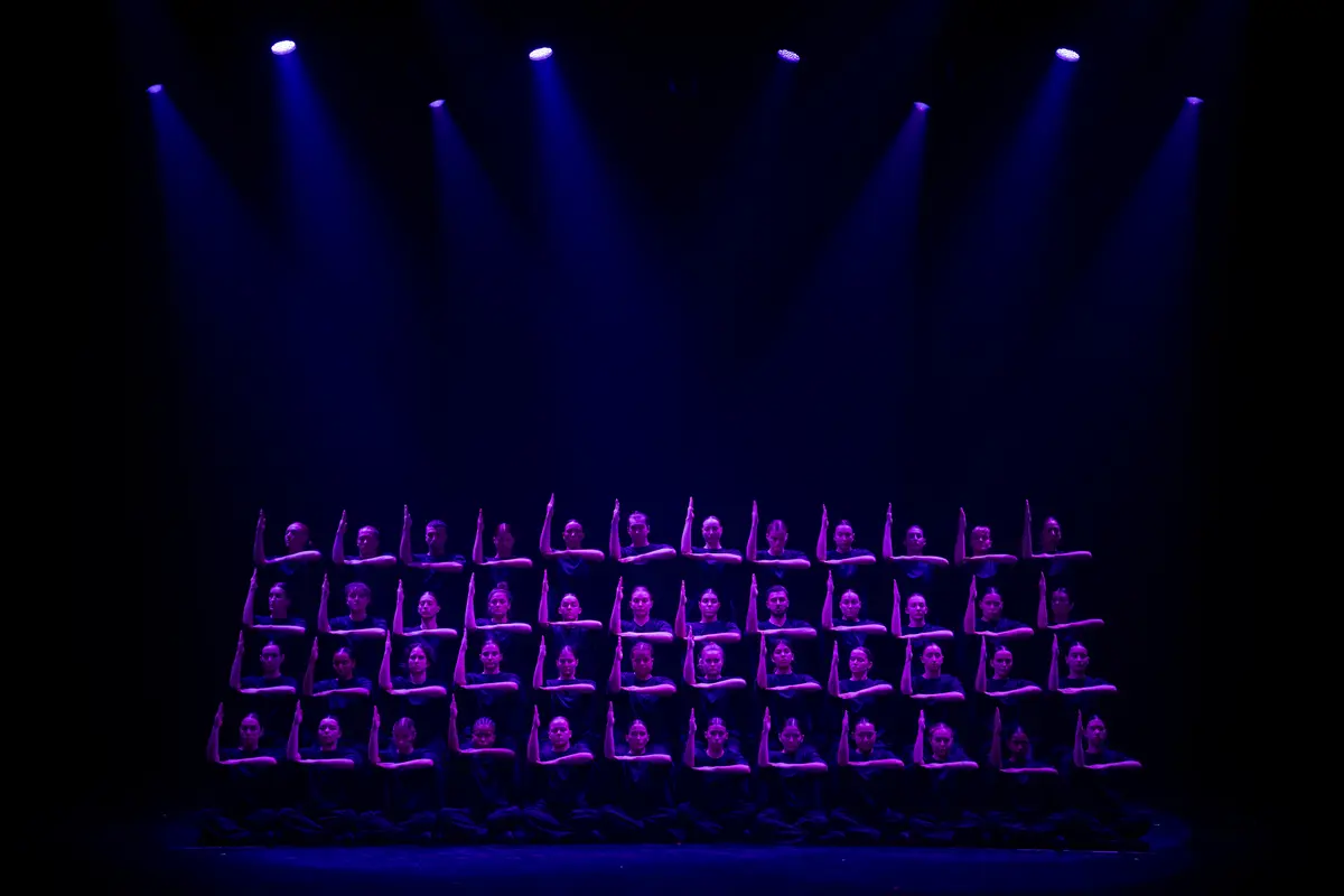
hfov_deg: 33.4
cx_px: 672
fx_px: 2240
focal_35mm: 60
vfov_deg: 22.6
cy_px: 448
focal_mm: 60
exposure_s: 1/100
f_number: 3.2
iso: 800
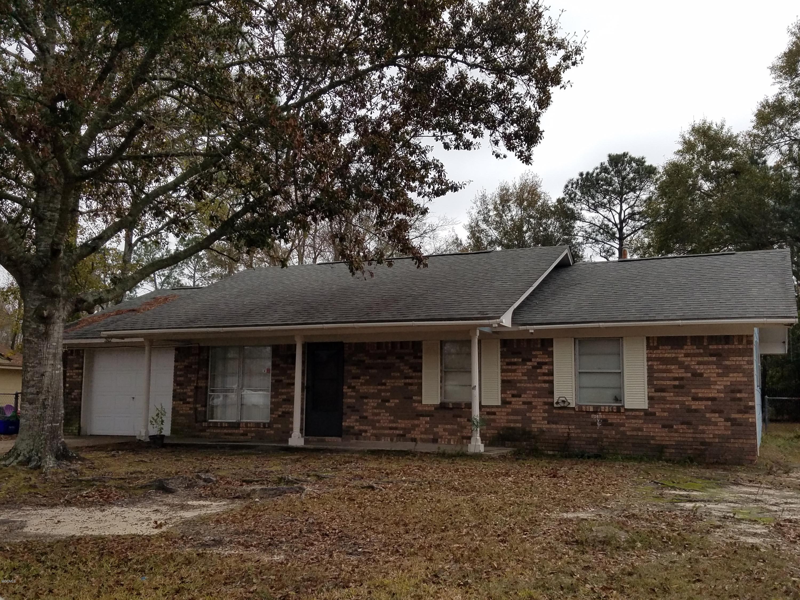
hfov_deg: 67.3
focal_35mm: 26
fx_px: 601
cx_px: 400
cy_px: 300
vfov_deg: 53.1
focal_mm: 4.2
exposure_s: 1/3760
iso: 50
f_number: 1.7
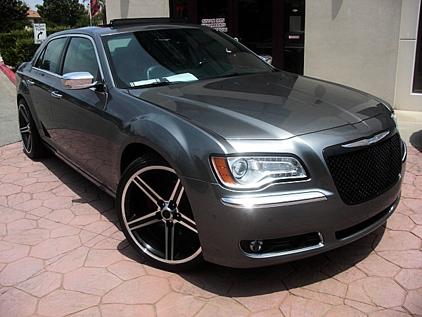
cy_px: 158
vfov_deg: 39.7
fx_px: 439
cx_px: 211
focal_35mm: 36
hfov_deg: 51.4
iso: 50
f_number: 7.9
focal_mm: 6.3
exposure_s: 1/160
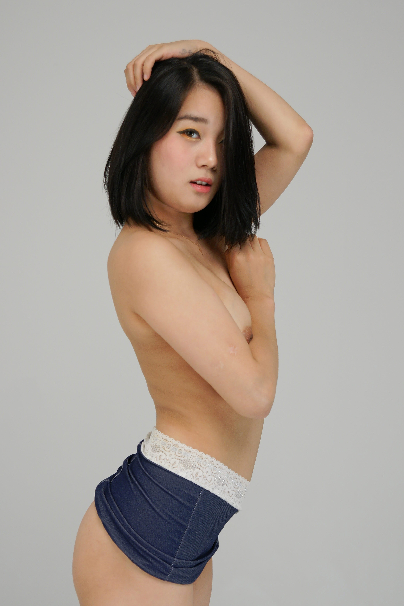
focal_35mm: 75
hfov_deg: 18.2
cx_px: 202
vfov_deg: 27.0
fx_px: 1262
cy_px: 303
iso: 250
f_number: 3.2
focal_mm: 50
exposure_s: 1/125
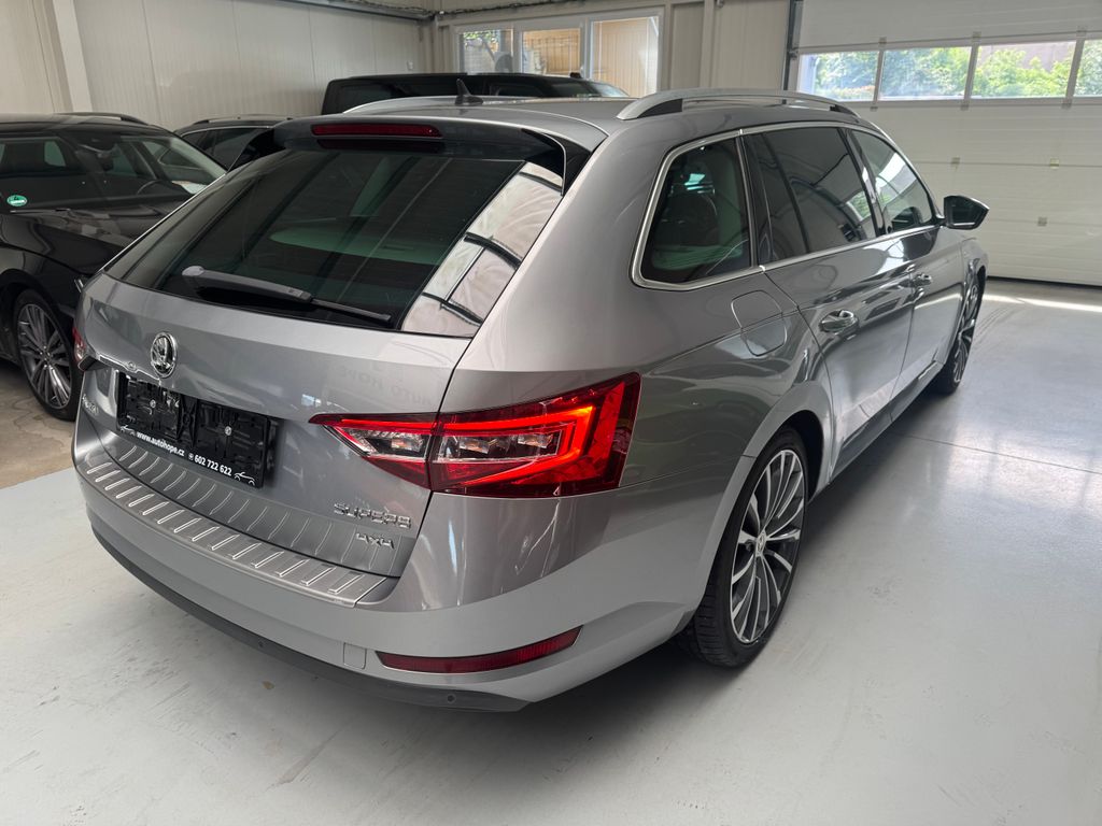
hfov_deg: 71.6
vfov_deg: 56.8
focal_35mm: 24
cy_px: 413
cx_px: 551
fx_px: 764
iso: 80
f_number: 1.78
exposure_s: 1/121
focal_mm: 6.76
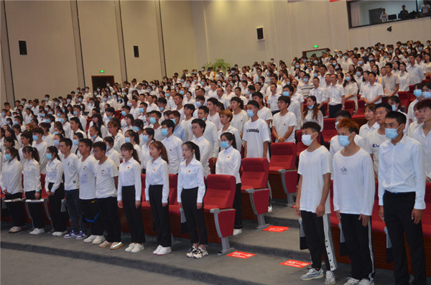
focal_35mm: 48
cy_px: 142
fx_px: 573
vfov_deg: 27.9
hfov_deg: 41.2
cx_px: 216
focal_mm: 32
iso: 800
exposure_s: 1/60
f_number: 4.5
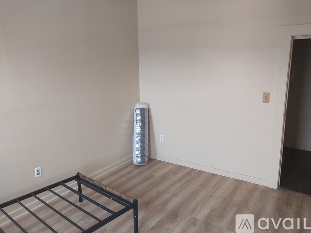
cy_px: 116
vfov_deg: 53.0
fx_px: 234
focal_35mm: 26
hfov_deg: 67.3
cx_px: 156
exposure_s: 1/60
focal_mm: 4
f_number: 1.8
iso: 160
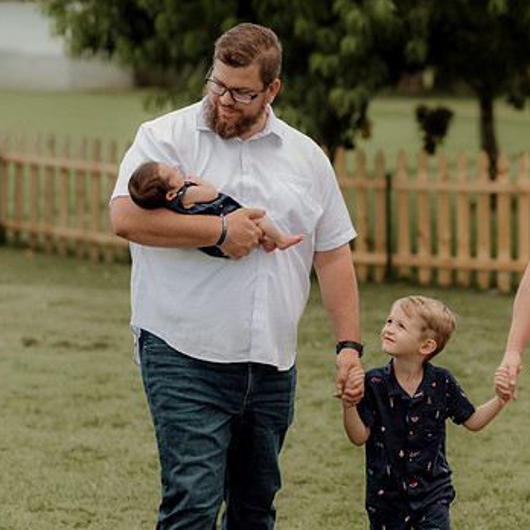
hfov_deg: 14.0
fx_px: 2148
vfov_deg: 14.1
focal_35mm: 124
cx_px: 425
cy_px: 293
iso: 80
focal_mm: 85
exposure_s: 1/320
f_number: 2.5
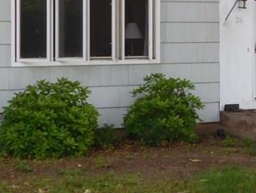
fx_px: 866
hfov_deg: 16.4
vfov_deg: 12.6
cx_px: 269
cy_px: 44
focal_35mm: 117
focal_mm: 6.2
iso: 125
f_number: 3.8
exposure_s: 1/160
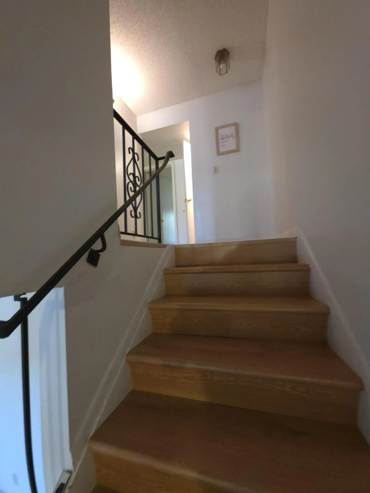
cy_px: 246
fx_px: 185
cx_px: 185
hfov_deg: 89.9
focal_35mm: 13
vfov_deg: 106.2
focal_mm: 2.2
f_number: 1.9
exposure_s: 1/30
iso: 500
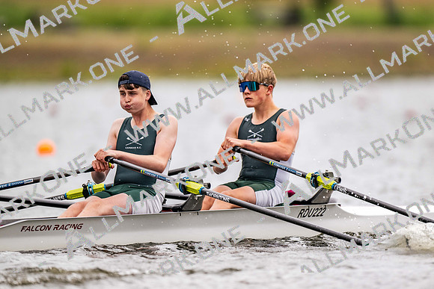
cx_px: 217
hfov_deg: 3.4
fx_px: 7235
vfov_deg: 2.3
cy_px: 144
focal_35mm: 600
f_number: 4
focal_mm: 600
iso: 320
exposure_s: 1/2500
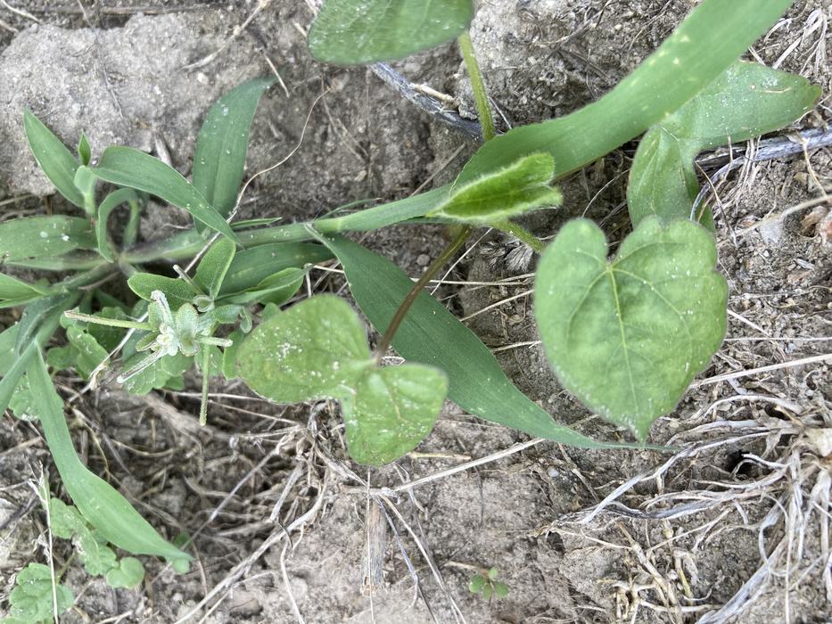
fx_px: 673
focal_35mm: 28
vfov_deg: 49.8
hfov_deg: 63.4
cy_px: 312
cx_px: 416
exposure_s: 1/430
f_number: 1.8
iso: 20
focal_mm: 3.99
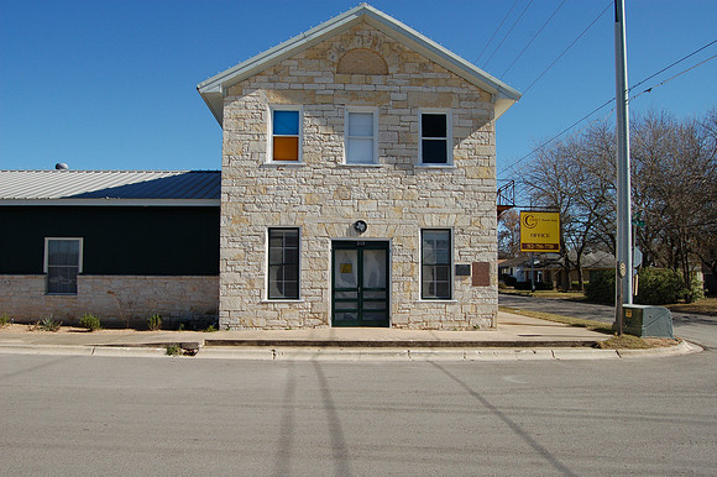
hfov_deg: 67.4
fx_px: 537
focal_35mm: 27
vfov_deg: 47.9
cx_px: 358
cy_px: 238
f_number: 10
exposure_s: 1/400
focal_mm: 18
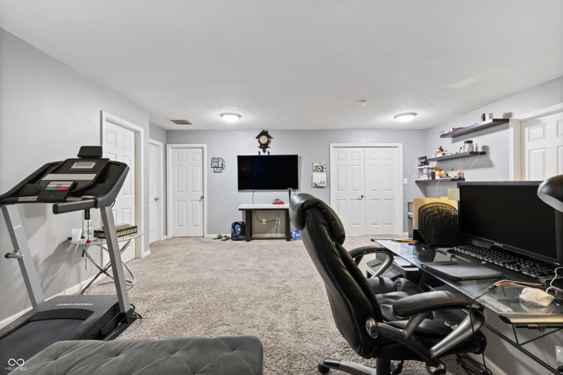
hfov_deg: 100.4
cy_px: 188
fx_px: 235
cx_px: 282
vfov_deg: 77.3
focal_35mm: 15
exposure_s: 1/15
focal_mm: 15
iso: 25600
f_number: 9
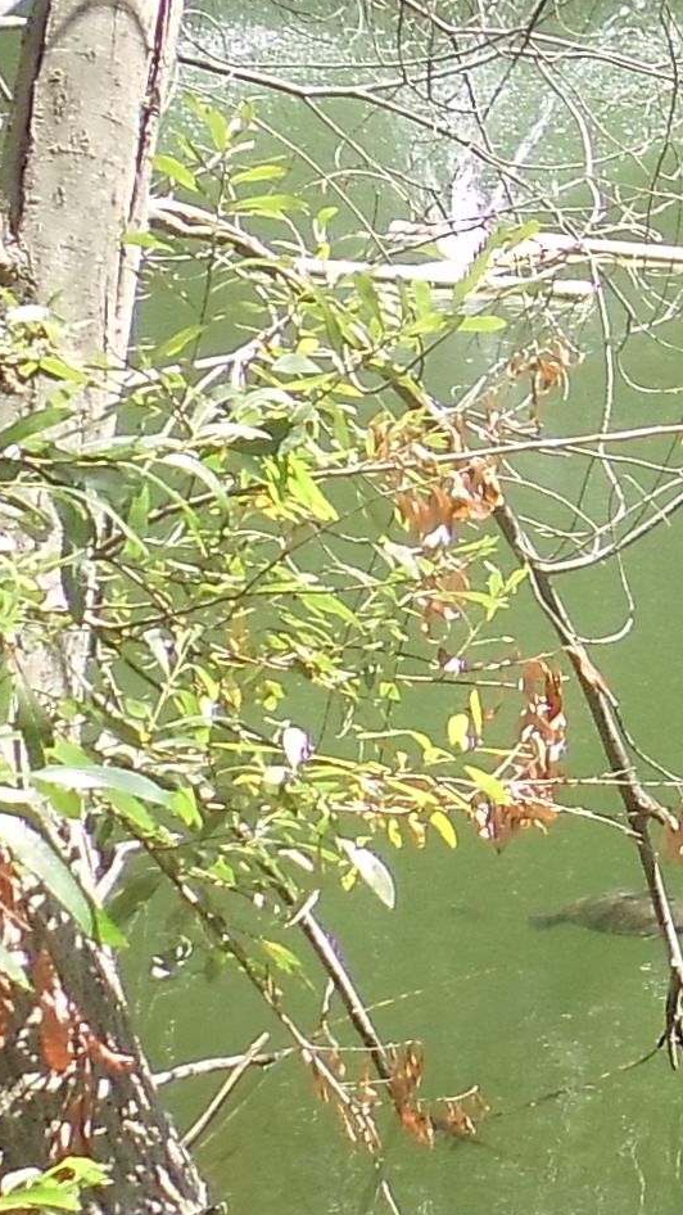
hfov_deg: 5.4
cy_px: 760
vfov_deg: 9.8
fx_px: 7052
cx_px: 1566
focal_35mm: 219
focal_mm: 6
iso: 80
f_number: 3.5
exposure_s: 1/125
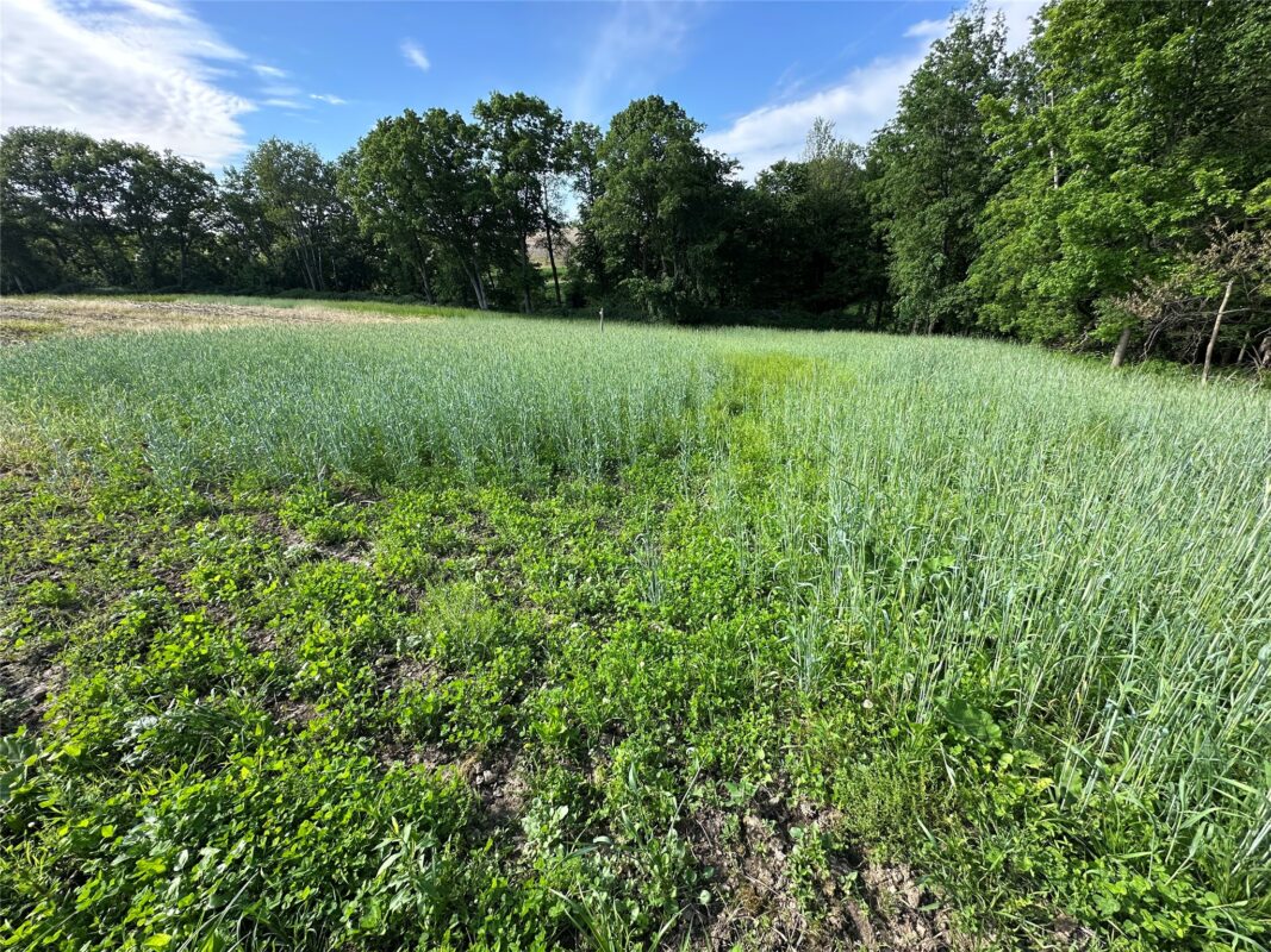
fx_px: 514
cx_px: 636
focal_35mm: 14
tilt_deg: -25.7
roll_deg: +2.0
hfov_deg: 102.1
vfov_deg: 85.7
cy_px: 476
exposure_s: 1/553
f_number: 2.2
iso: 40
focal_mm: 2.22
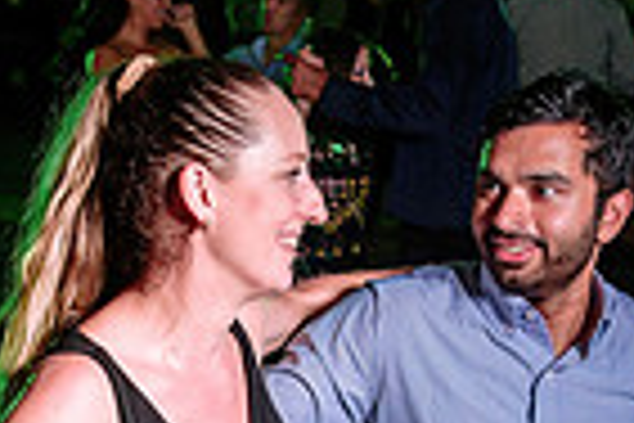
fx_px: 2113
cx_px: 243
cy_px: 592
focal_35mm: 120
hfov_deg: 17.0
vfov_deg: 11.1
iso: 800
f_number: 3.2
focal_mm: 27
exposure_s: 1/100
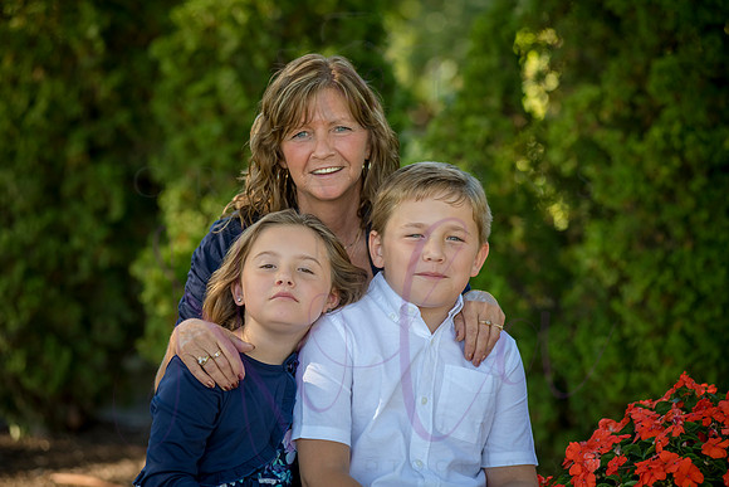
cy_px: 244
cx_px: 364
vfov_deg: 11.4
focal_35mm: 120
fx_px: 2430
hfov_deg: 17.1
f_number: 4
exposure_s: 1/400
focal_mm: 120
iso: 400
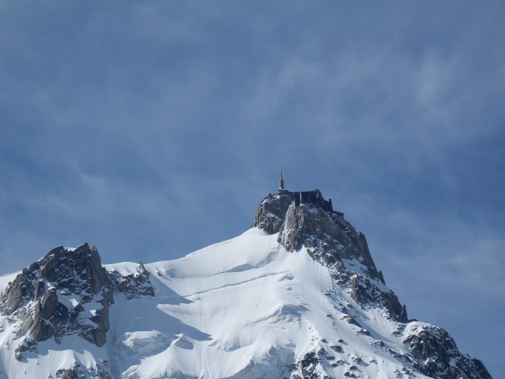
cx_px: 259
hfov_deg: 10.0
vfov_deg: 7.5
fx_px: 2874
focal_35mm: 197
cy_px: 195
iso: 80
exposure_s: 1/800
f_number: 5.8
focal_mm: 33.2
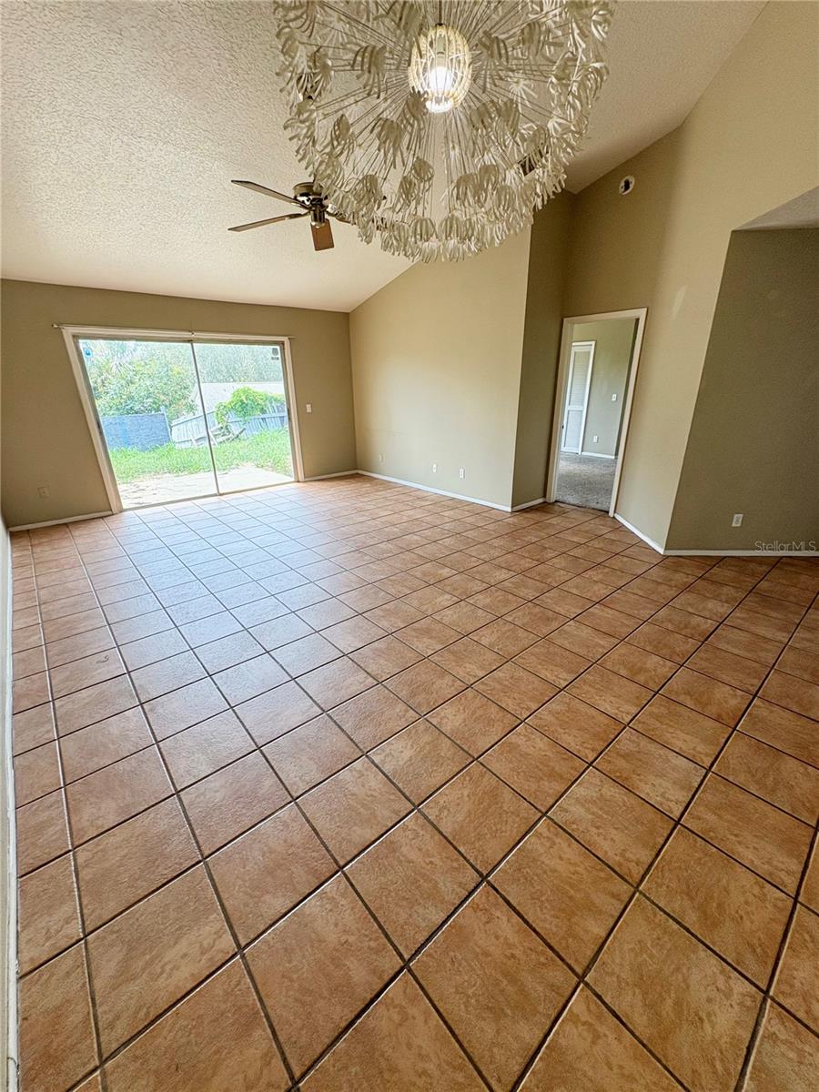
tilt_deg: -20.9
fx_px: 442
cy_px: 546
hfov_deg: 85.7
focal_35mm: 14
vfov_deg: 102.1
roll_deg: +0.1
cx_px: 410
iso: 100
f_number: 2.2
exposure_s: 1/127
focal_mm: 2.22
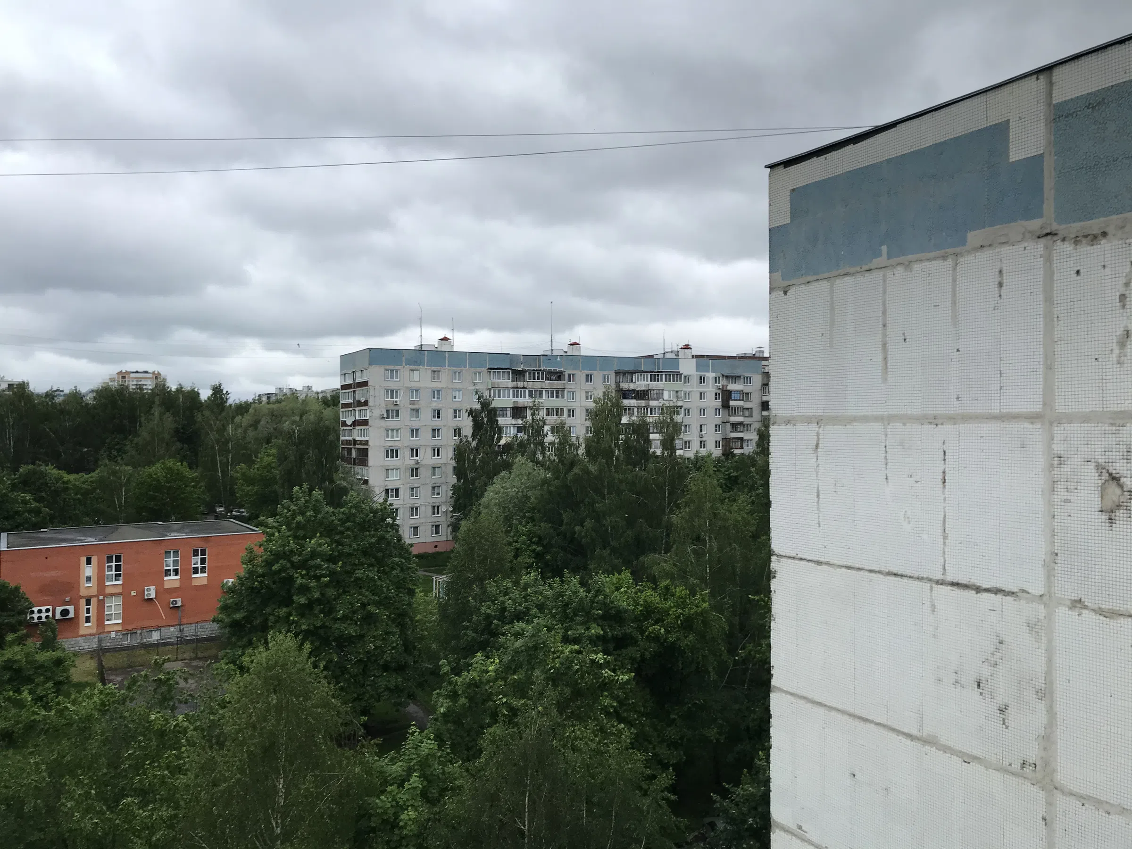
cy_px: 424
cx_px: 566
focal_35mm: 28
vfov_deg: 49.7
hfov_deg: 63.4
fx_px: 916
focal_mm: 3.99
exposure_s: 1/725
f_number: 1.8
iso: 20
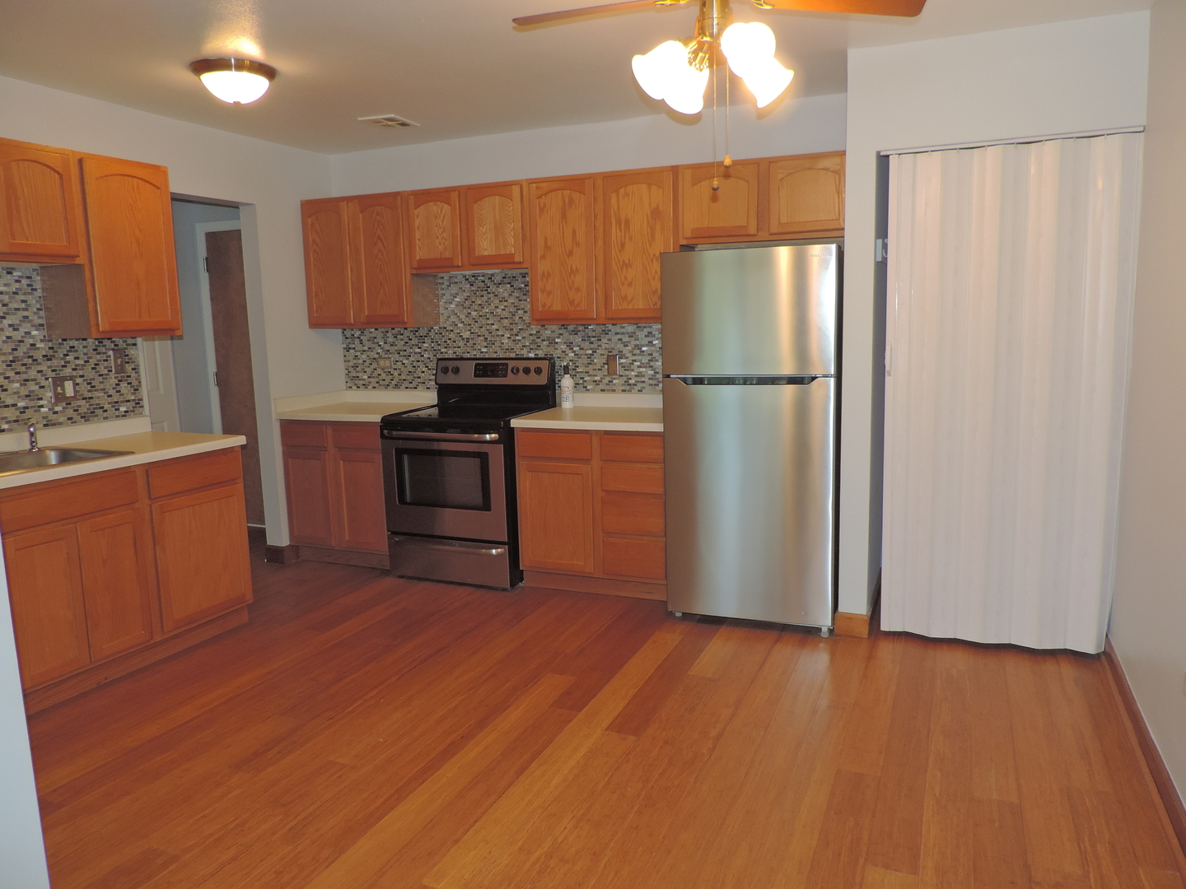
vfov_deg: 56.8
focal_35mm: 24
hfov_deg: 71.6
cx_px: 593
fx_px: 822
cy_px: 444
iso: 200
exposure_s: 1/30
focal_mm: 4.3
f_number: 3
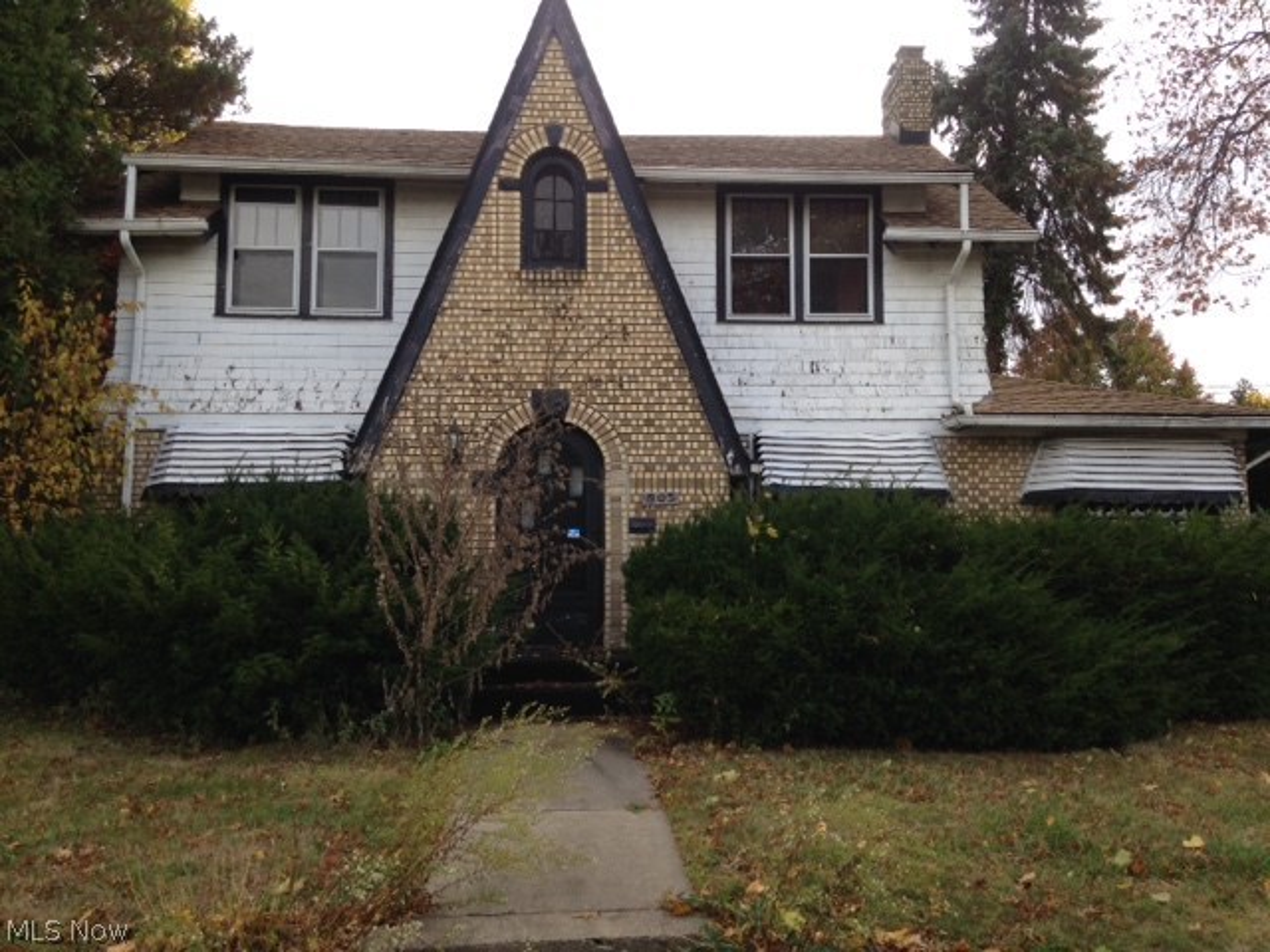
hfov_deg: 55.4
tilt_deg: +5.8
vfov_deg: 42.9
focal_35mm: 33
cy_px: 476
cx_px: 635
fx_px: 1211
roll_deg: -0.8
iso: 50
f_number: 2.4
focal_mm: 4.12
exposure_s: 1/350
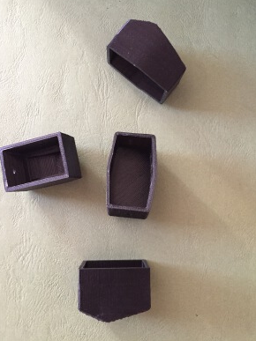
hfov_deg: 46.8
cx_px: 124
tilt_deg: -83.1
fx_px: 296
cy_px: 167
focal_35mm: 30
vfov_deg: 60.0
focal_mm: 4.15
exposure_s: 1/30
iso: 250
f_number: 2.2
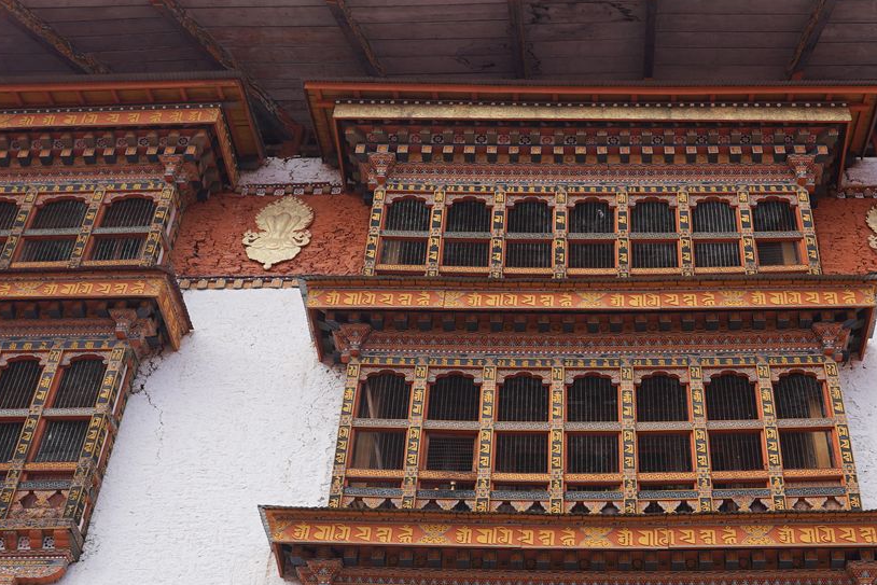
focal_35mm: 59
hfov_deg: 33.6
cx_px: 602
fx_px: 1437
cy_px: 382
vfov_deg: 22.9
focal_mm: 24
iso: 100
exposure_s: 1/100
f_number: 9
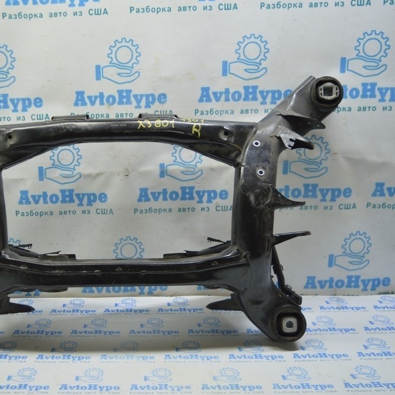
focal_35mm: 41
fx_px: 525
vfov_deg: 41.3
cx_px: 96
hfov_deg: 40.0
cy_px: 198
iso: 400
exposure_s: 1/40
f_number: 3.8
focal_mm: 21
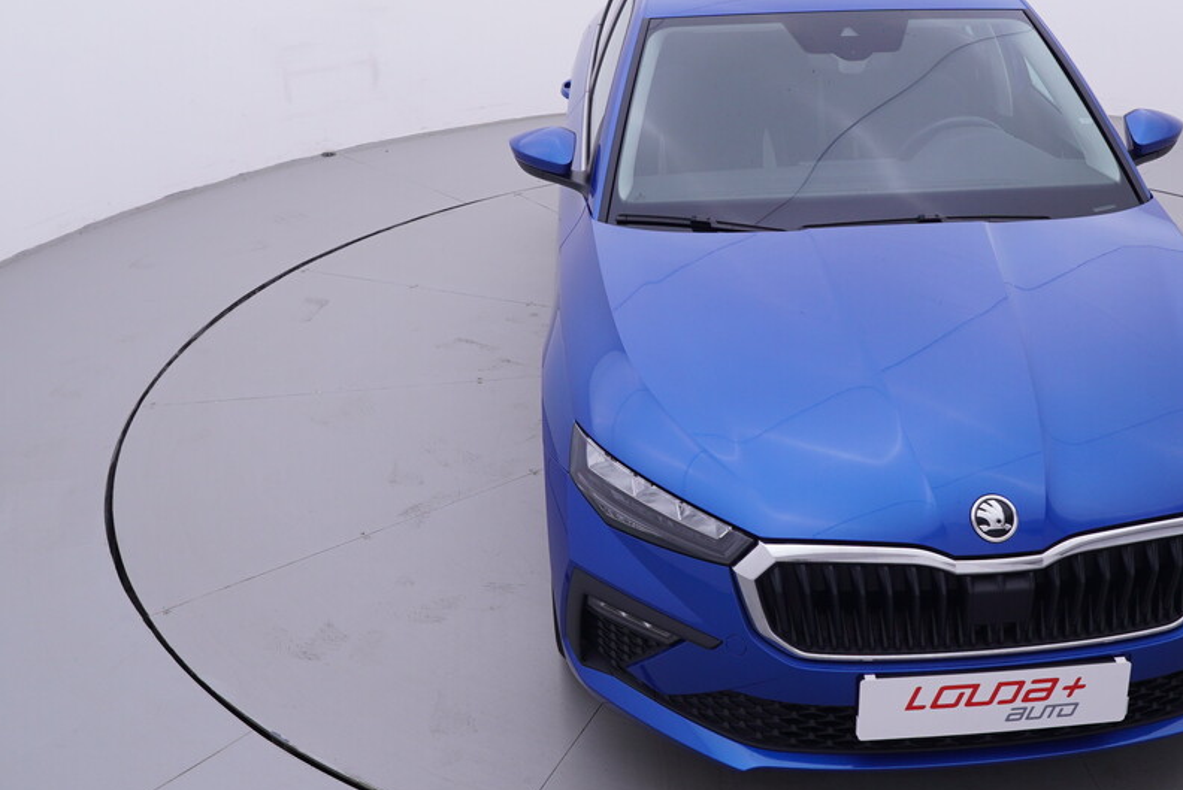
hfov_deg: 46.9
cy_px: 226
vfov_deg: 32.3
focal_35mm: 41
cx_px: 765
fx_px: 1345
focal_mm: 15
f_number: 5
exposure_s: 1/80
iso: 200
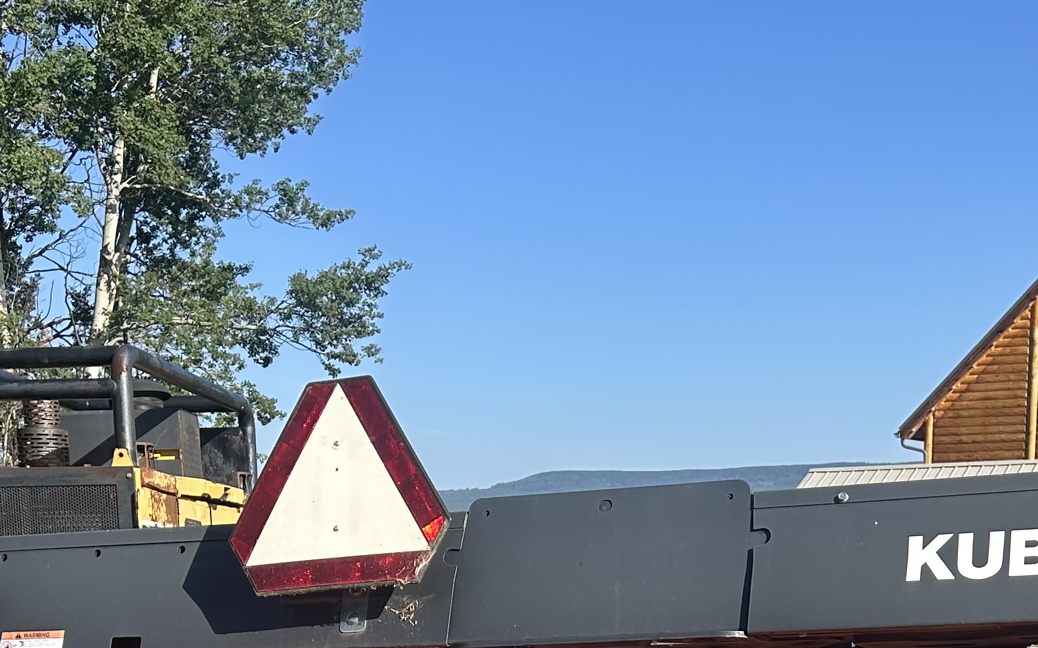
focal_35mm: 65
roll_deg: +0.7
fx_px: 1838
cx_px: 619
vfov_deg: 18.3
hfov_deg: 31.4
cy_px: 906
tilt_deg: -11.1
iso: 50
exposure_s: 1/2513
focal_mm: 5.7
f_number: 1.5
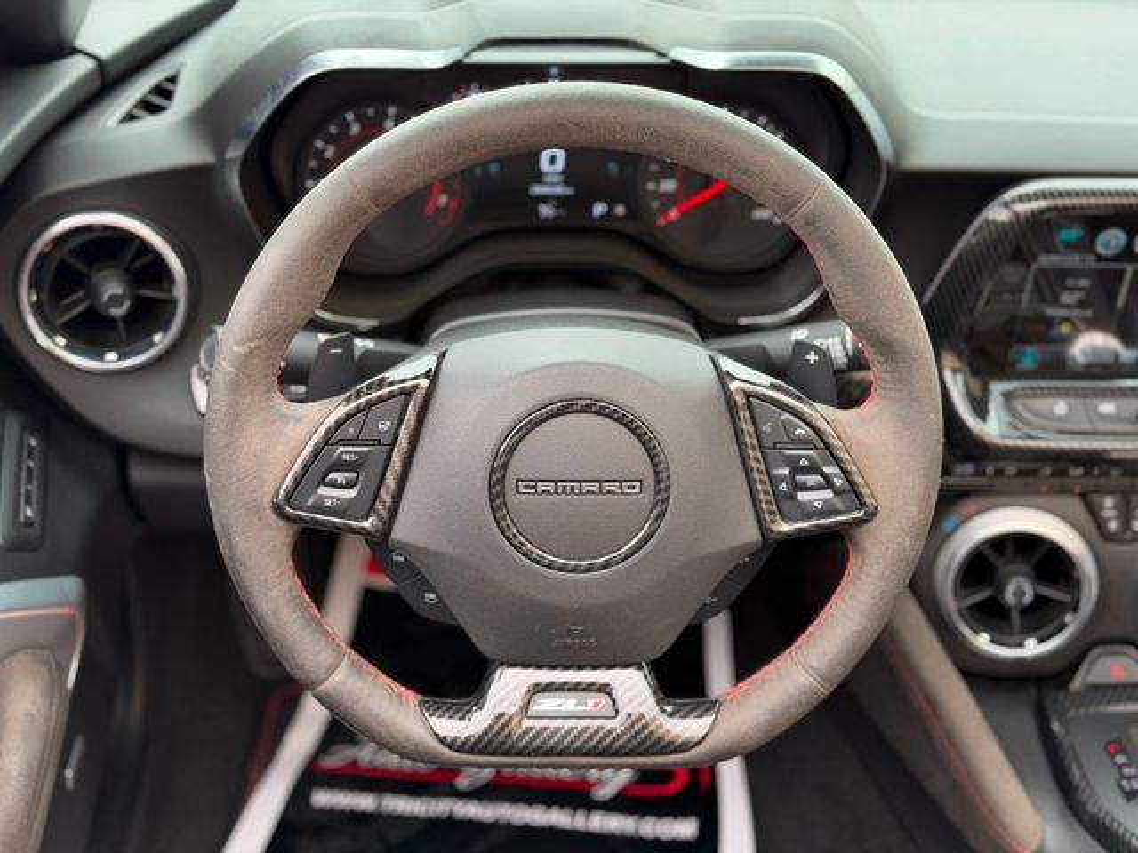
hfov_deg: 39.7
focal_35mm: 48
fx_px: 1578
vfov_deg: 30.3
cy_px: 426
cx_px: 569
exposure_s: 1/219
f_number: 1.78
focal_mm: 6.76
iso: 50
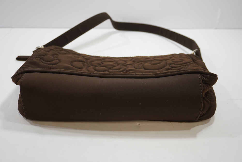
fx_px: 232
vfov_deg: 38.4
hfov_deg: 55.1
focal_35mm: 34
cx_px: 121
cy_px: 81
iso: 250
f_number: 4
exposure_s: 1/60
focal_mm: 23
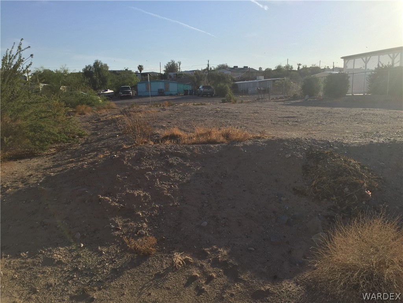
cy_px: 152
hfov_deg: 61.7
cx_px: 202
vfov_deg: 48.2
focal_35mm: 29
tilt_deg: -9.6
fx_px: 338
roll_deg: +1.7
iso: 32
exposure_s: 1/2326
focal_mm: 4.15
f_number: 2.2
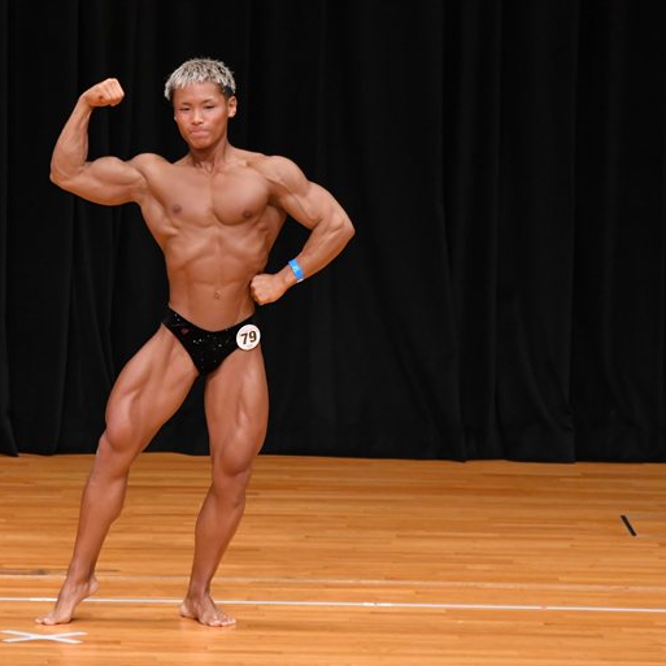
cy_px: 334
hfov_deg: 4.8
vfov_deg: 4.8
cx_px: 198
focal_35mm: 366
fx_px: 7967
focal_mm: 190
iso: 3200
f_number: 5.6
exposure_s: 1/400
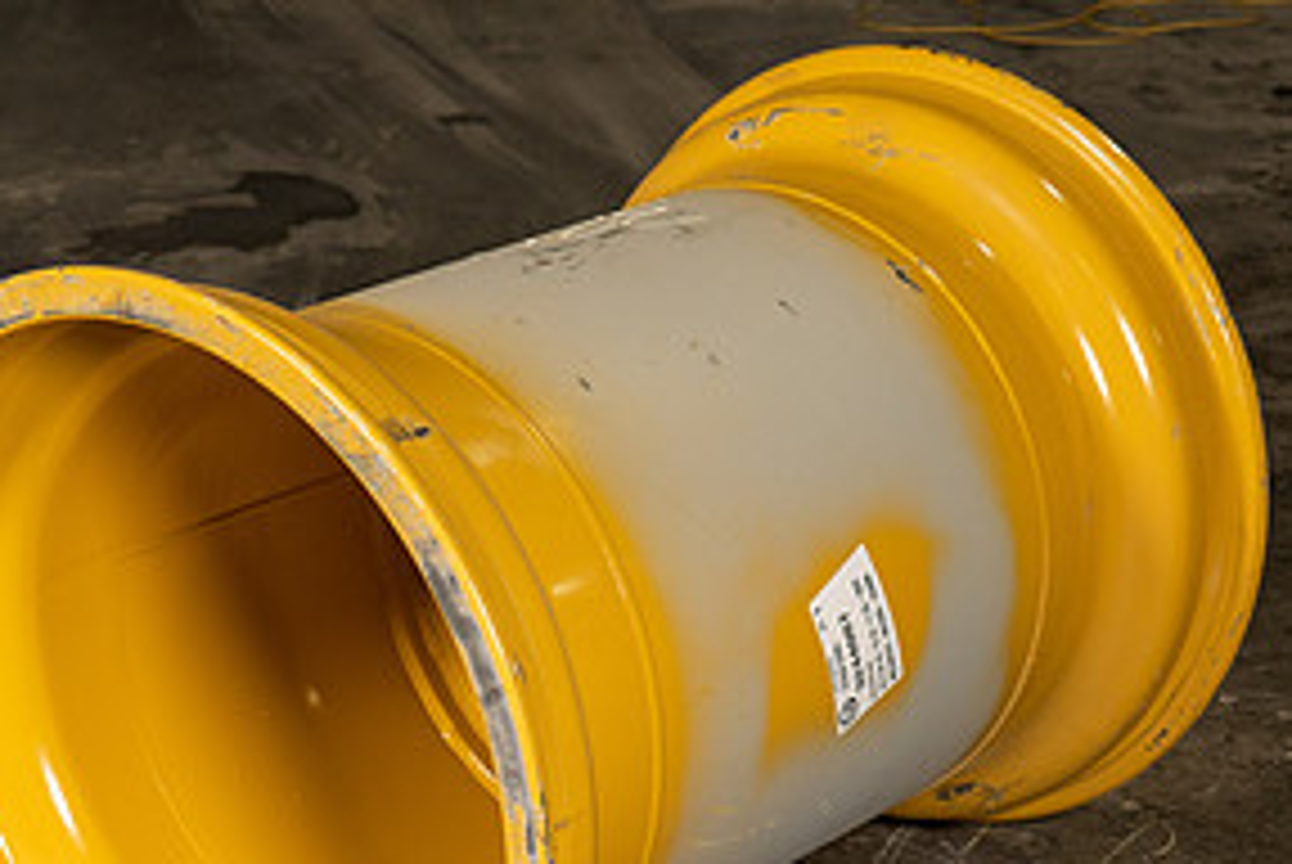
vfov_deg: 13.8
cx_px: 567
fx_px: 3557
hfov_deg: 20.6
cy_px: 583
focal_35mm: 99
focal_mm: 49
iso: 640
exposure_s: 1/160
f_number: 5.6
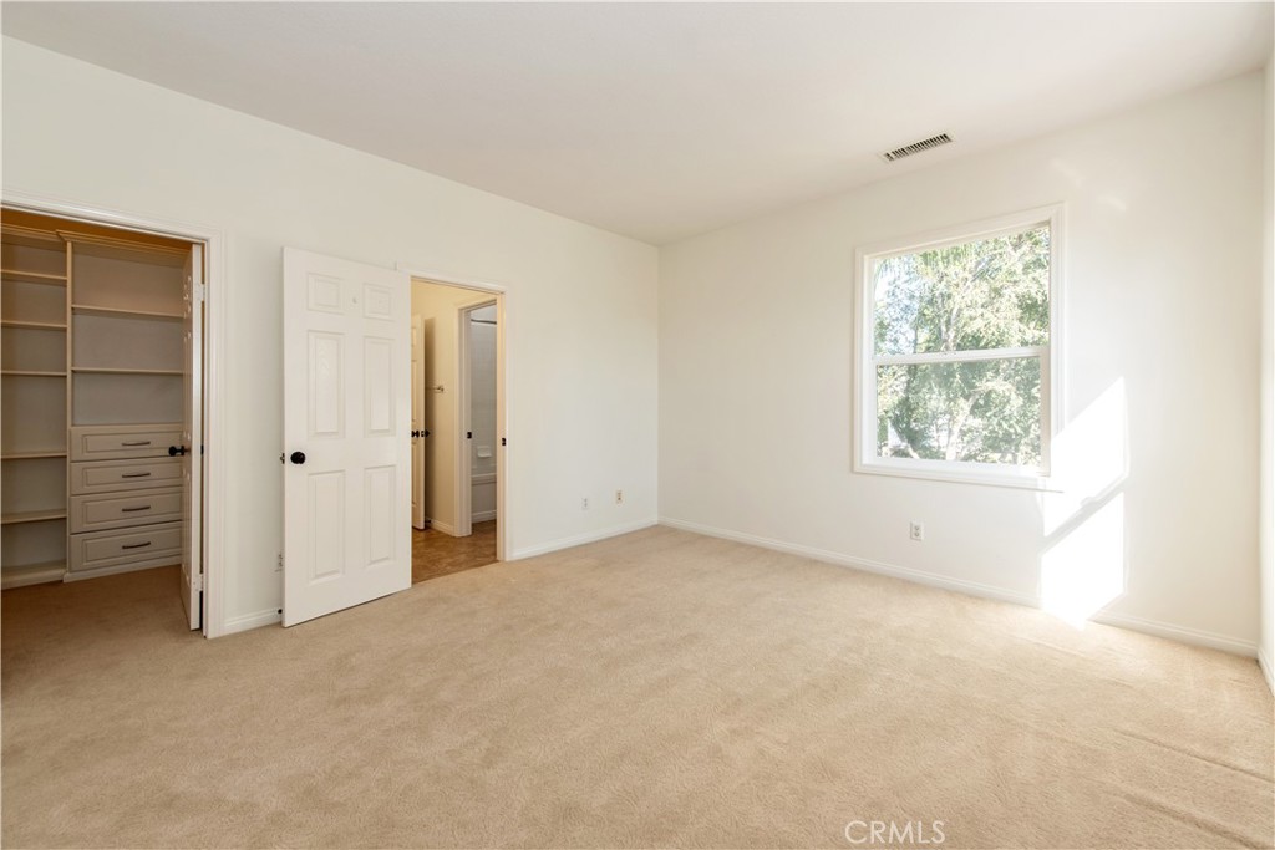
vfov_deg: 81.2
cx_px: 638
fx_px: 496
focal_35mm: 14
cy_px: 425
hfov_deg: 104.2
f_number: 5.6
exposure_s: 1/125
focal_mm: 14
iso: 180
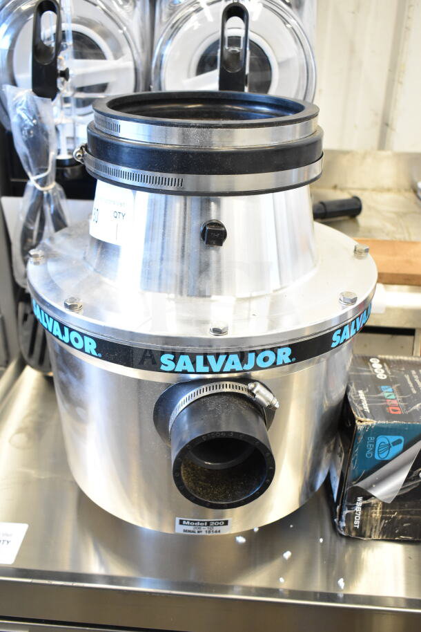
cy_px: 316
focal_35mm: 36
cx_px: 210
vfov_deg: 53.1
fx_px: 631
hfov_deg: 36.9
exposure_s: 1/60
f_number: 4
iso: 1600
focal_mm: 24
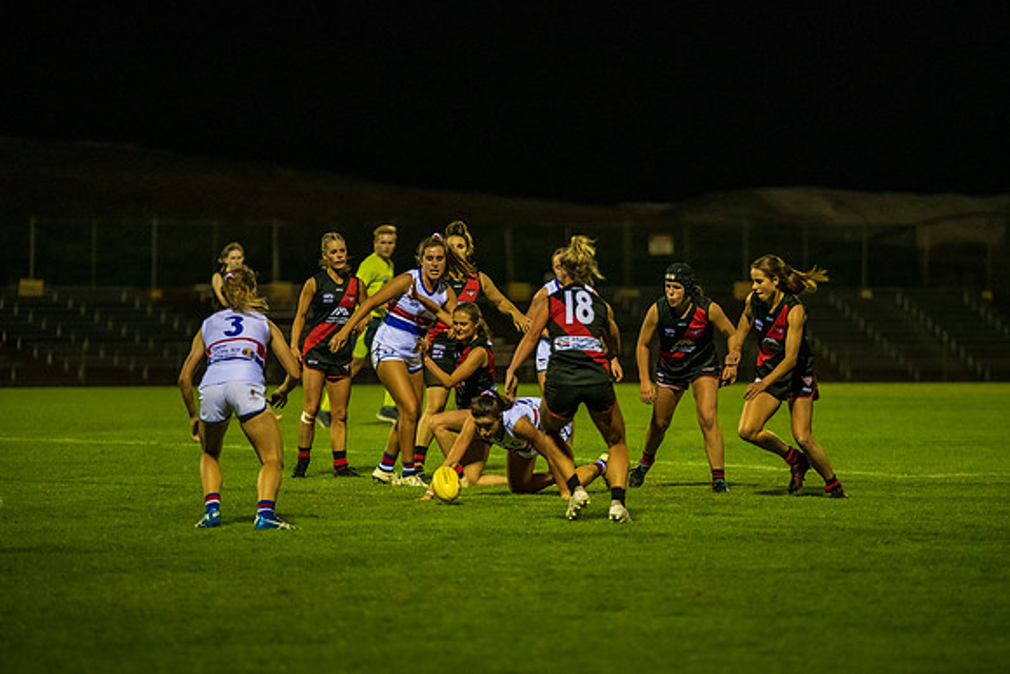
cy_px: 369
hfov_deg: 9.3
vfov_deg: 6.2
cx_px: 555
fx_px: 6193
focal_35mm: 221
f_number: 2.8
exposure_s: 1/1000
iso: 4000
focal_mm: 200
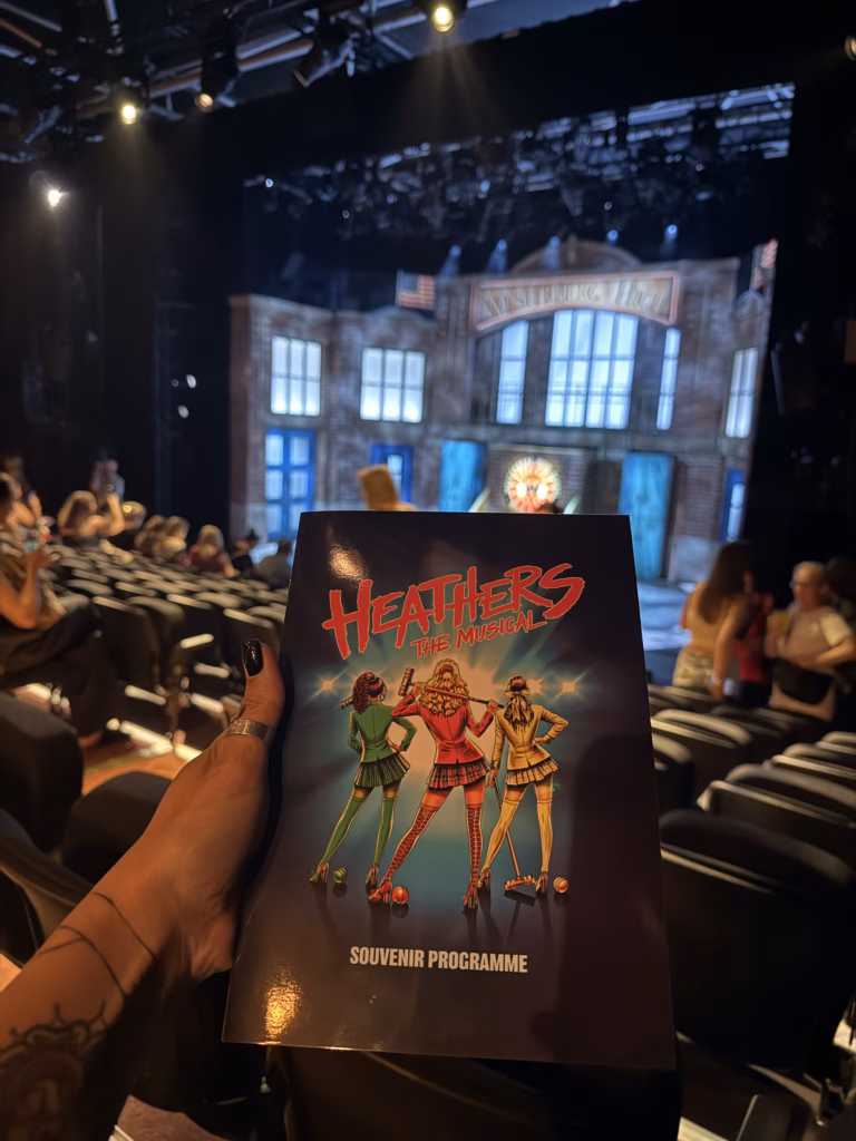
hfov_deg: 56.8
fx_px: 791
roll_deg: -3.9
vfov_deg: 71.6
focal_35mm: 24
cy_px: 570
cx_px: 428
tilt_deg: -10.5
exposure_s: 1/18
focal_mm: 6.76
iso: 1600
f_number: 1.78
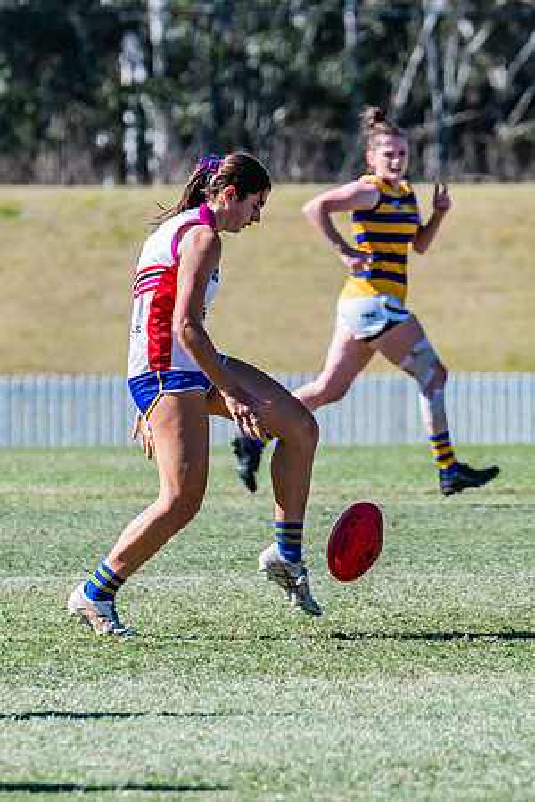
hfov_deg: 2.2
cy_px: 401
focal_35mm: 636
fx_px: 14178
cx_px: 301
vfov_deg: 3.2
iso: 800
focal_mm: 420
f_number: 9
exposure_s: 1/1600
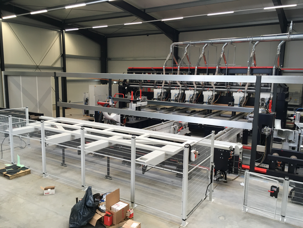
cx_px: 152
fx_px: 254
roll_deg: -1.1
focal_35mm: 29
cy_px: 114
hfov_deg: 61.7
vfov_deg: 48.2
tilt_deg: -9.2
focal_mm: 4.15
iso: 40
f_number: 2.2
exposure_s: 1/33
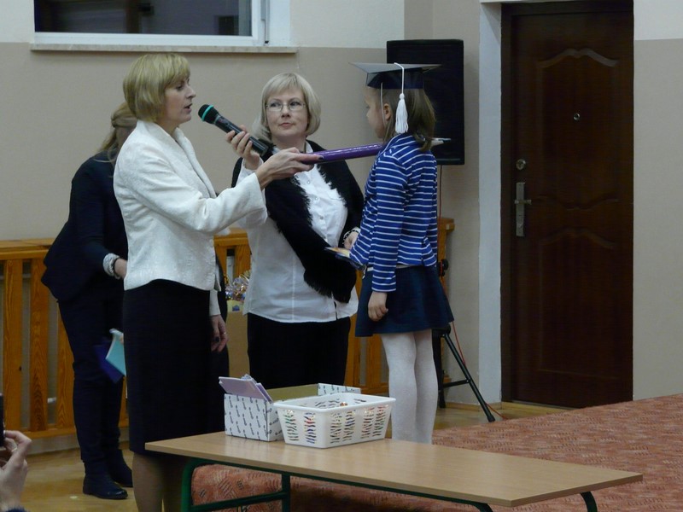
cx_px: 342
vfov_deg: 13.0
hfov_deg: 17.3
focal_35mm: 114
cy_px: 256
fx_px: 2249
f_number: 3.6
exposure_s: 1/25
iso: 400
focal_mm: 18.8
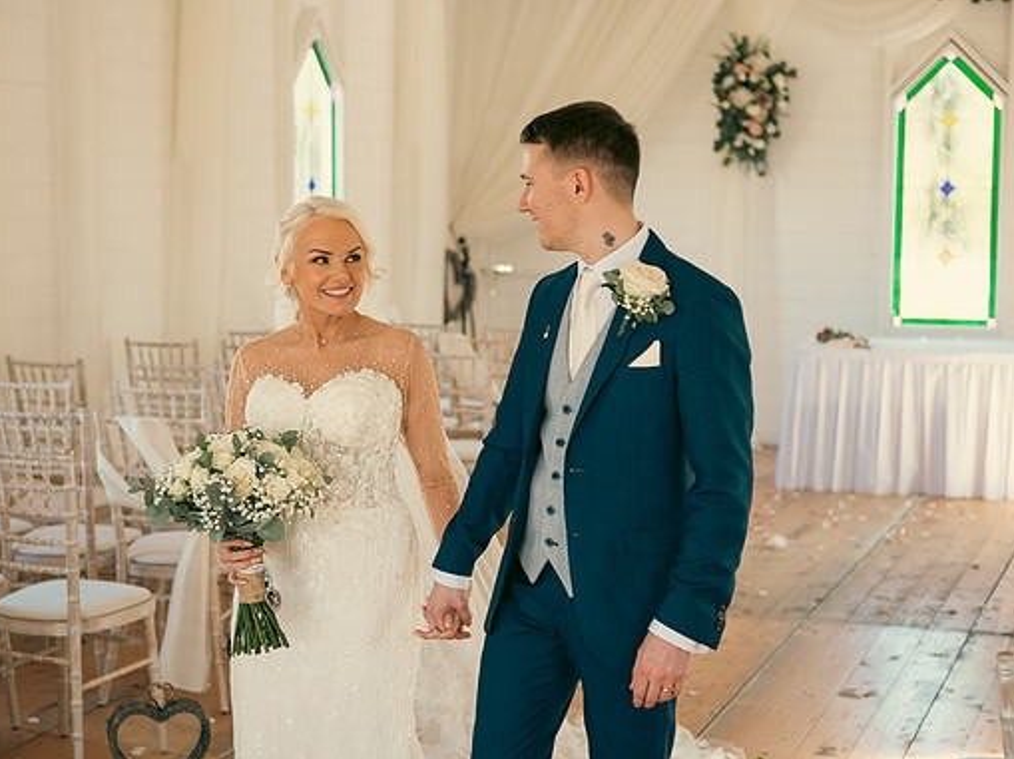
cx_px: 460
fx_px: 1991
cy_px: 383
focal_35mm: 68
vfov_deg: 21.6
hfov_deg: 28.6
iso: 400
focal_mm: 62
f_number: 3.5
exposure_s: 1/200
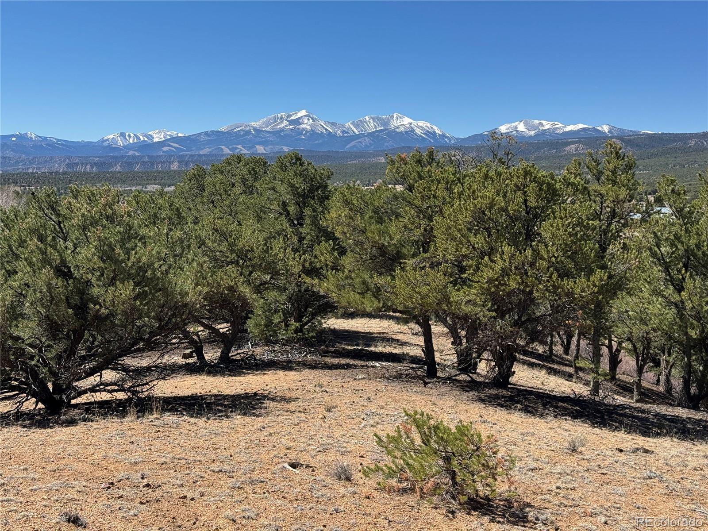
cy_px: 266
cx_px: 354
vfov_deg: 30.3
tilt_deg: -5.1
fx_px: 982
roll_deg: -1.2
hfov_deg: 39.7
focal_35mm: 48
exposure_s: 1/3817
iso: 64
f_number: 1.78
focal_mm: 6.76
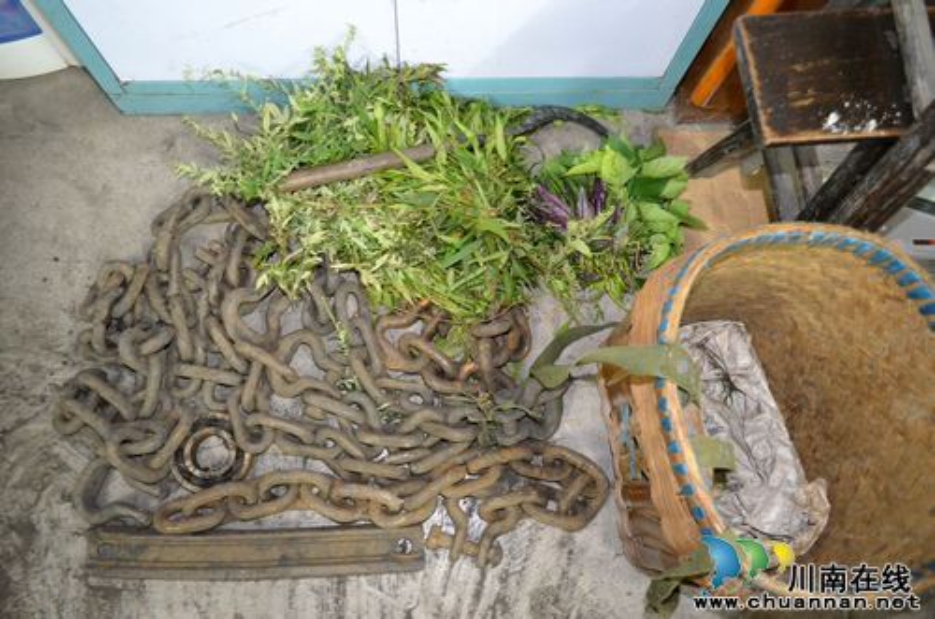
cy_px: 310
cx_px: 468
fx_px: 700
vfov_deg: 47.7
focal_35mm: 27
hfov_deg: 67.5
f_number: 3.5
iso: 3200
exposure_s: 1/20
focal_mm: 18
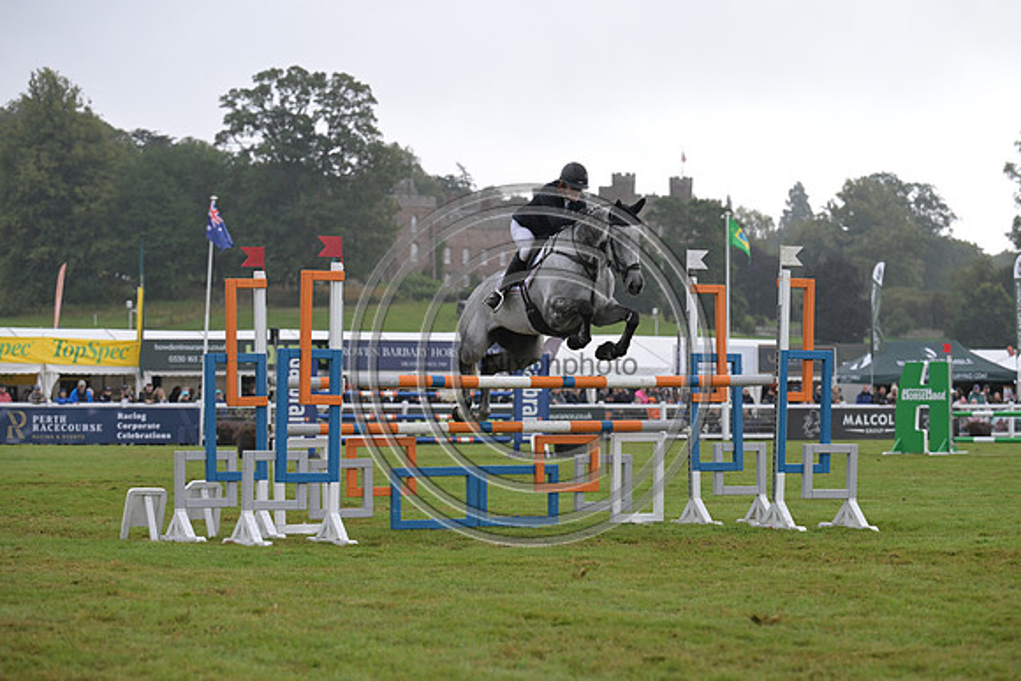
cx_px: 510
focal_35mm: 110
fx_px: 3120
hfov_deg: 18.6
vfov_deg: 12.5
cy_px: 340
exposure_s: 1/1250
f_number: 4.5
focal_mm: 110
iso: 1800
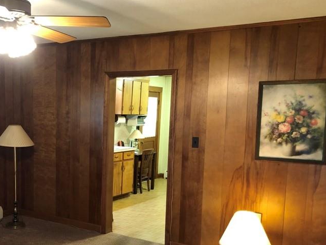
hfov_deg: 40.8
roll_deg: -0.8
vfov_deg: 31.8
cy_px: 171
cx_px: 79
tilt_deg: -7.3
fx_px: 424
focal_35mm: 45
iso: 100
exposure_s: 1/12
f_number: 1.8
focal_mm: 4
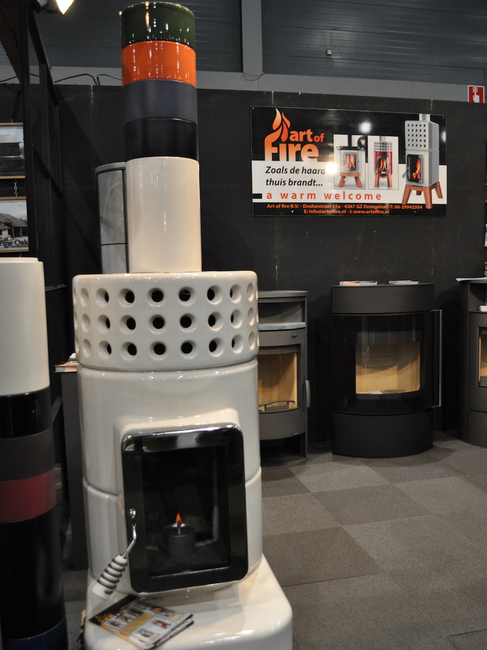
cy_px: 334
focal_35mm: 33
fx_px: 619
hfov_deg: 42.9
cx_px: 246
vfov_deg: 55.3
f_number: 3.8
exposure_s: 1/40
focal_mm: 20
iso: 800
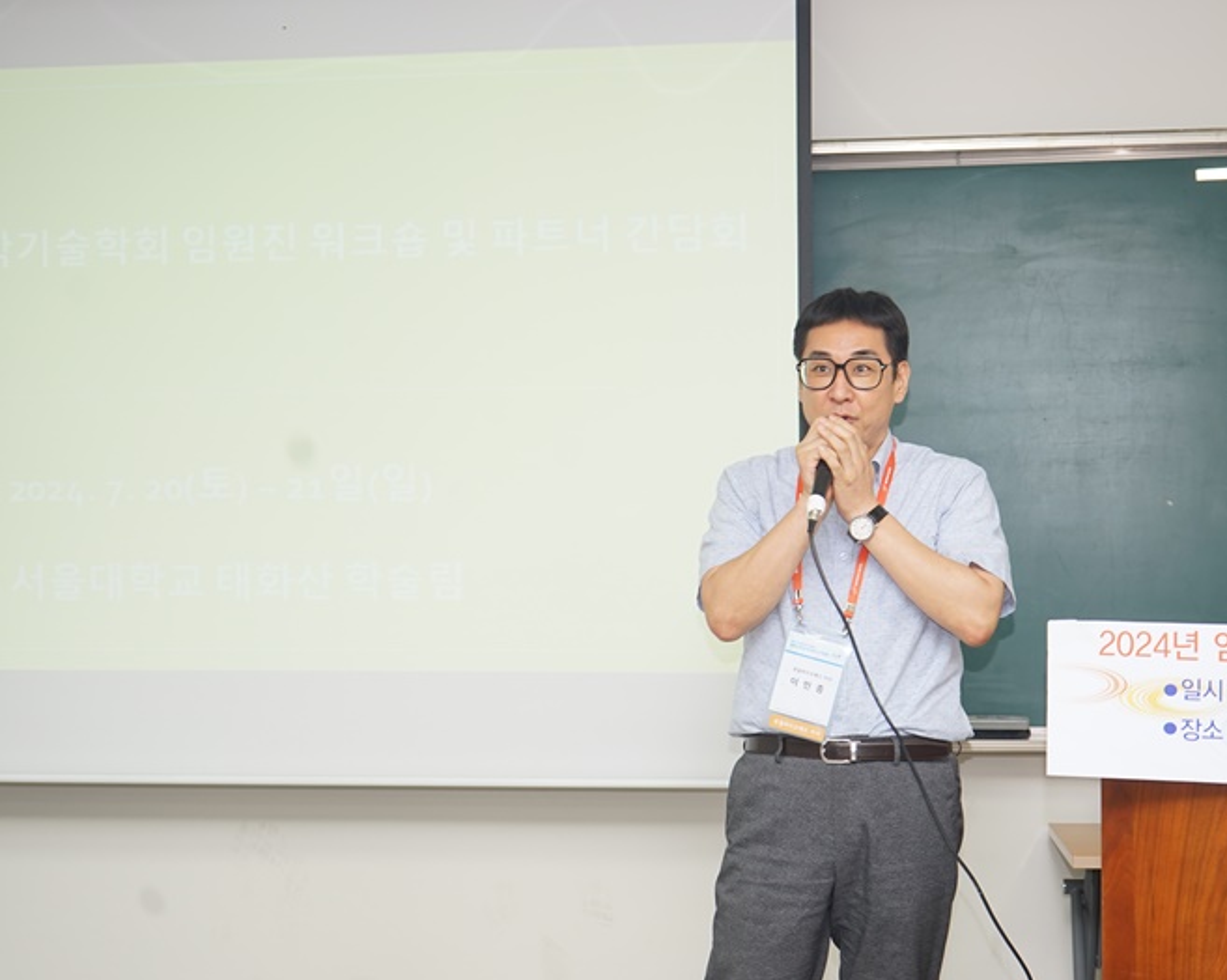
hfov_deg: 33.6
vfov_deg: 27.1
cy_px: 496
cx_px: 672
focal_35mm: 56
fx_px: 2033
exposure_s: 1/100
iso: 400
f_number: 4.5
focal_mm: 49
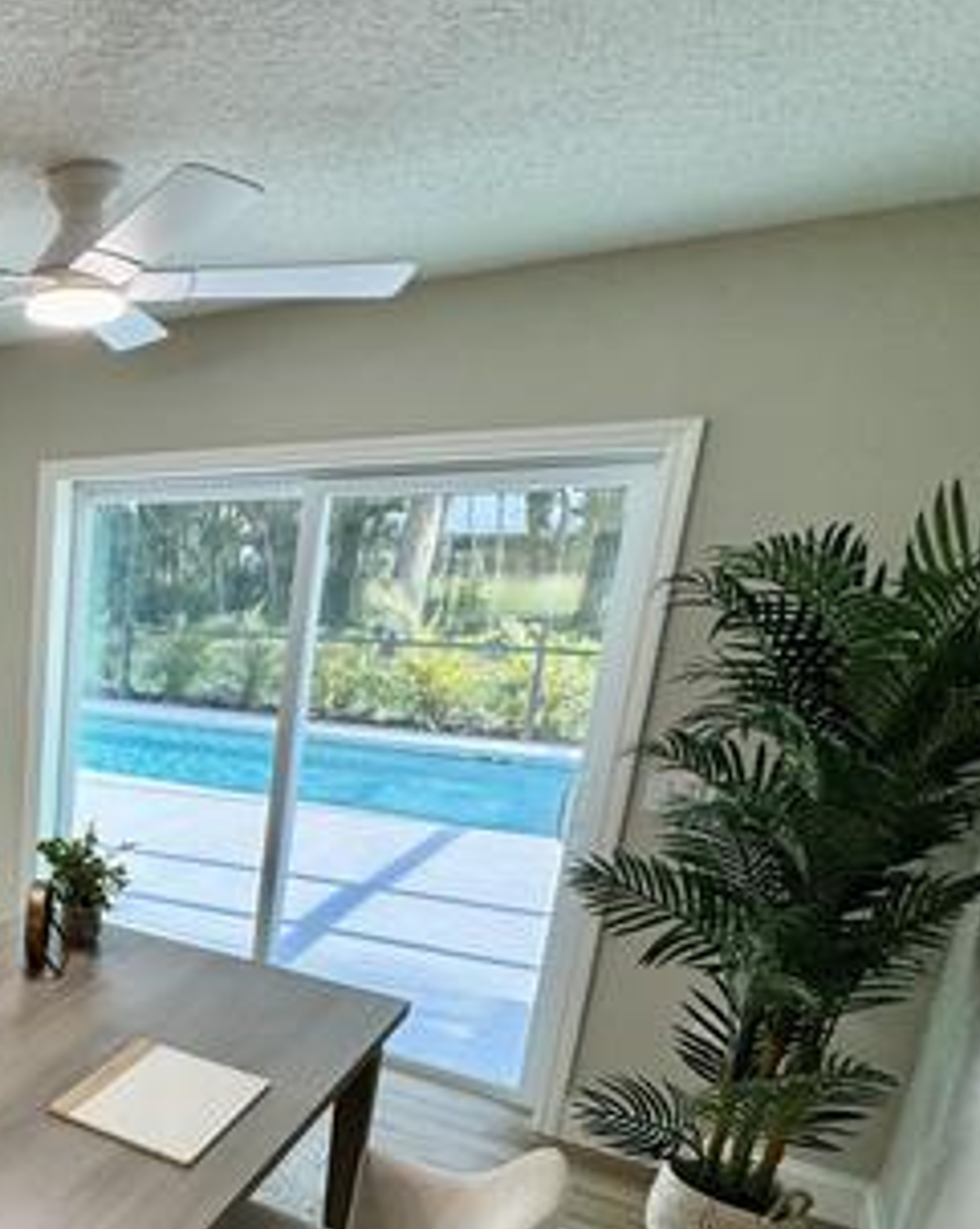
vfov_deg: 58.8
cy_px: 838
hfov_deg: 37.8
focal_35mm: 29
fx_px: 1053
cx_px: -191
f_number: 2.2
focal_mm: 2.22
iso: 100
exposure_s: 1/99
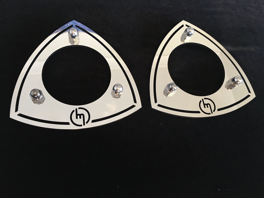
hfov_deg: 61.7
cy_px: 99
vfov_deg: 48.2
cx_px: 132
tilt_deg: -67.4
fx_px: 221
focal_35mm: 29
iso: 200
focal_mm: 4.15
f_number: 2.2
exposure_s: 1/17
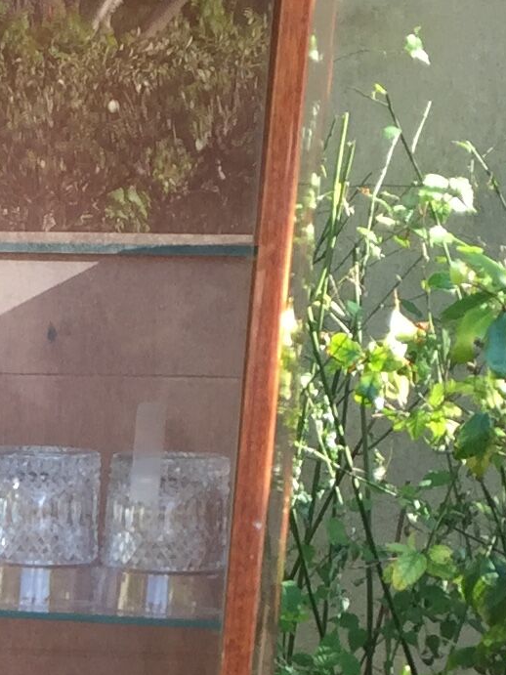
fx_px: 2671
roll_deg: -0.1
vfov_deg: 13.8
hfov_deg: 10.1
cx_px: -449
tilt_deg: -16.0
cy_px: 920
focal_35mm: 137
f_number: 2.2
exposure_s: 1/109
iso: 32
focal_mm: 4.15
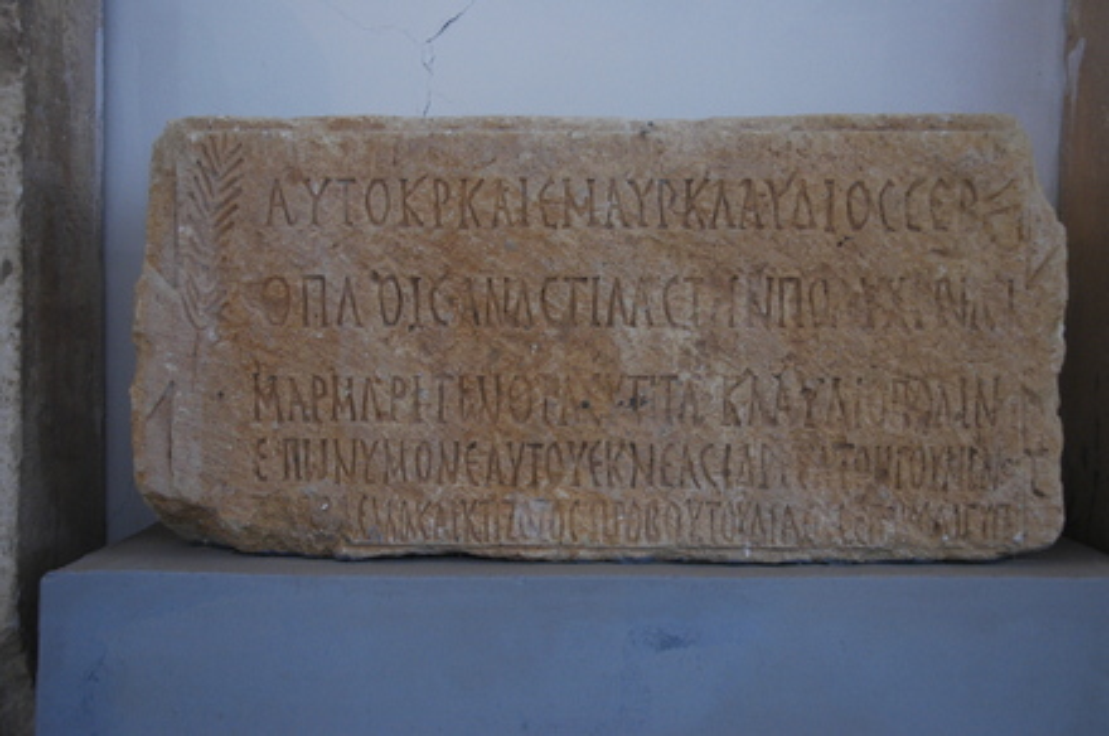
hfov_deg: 53.2
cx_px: 554
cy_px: 368
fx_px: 1107
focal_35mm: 36
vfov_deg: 36.8
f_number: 4
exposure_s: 1/30
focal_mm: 24
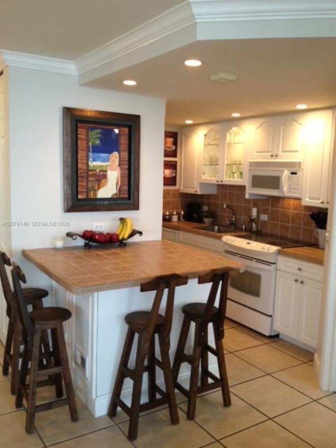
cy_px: 224
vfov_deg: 52.6
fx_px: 453
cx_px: 168
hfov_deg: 40.7
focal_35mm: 35
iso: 125
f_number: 2.4
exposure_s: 1/20
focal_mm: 4.28
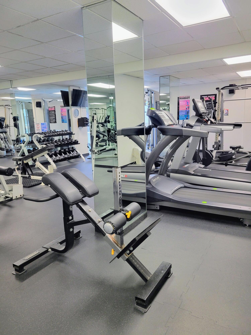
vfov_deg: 67.3
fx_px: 251
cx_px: 126
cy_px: 168
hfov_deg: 53.1
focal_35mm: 26
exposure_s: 1/60
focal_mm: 5.4
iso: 200
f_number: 1.8
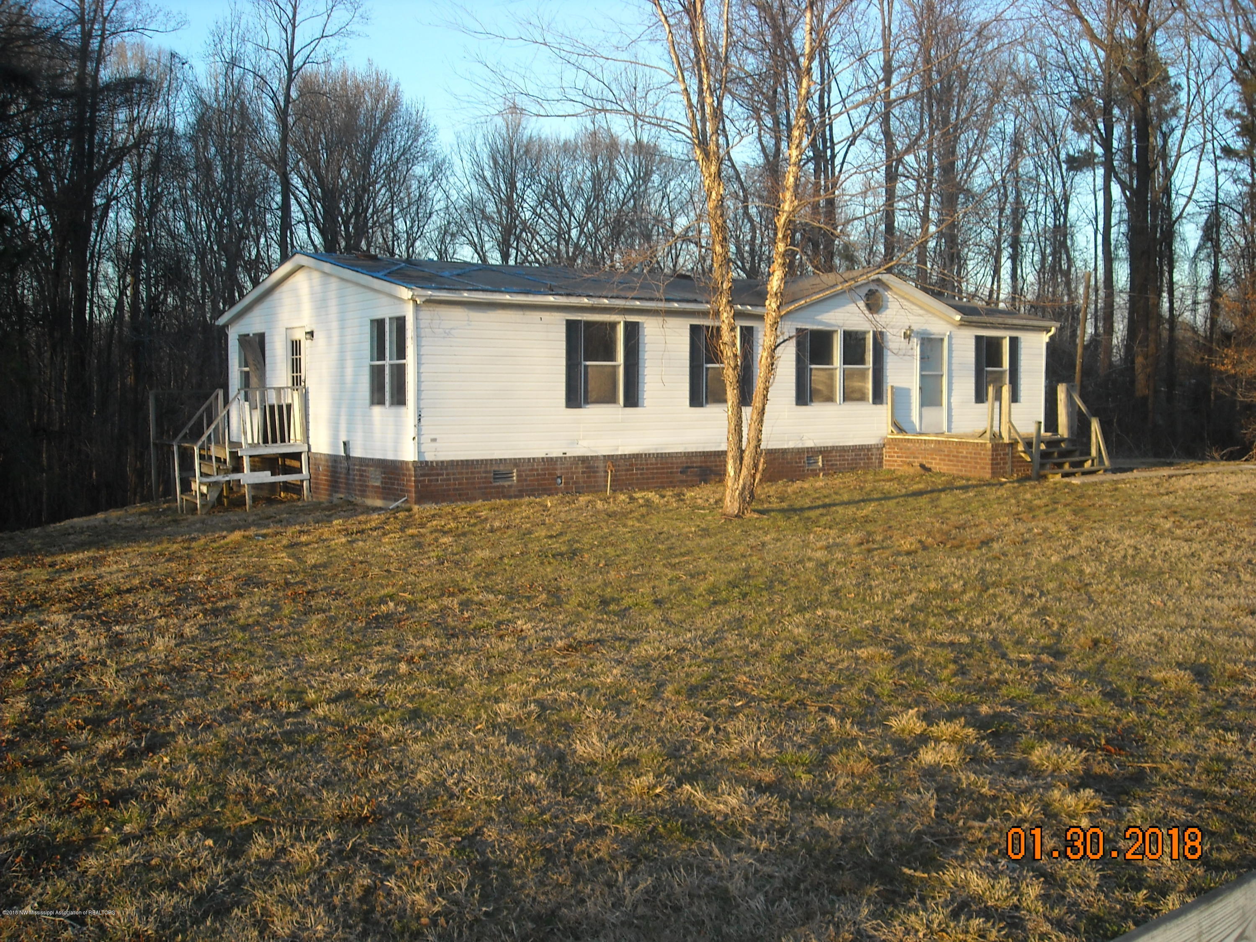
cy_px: 471
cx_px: 628
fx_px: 1270
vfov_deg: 40.7
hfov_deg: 52.6
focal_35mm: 35
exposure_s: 1/192
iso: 64
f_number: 2.8
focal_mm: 5.7
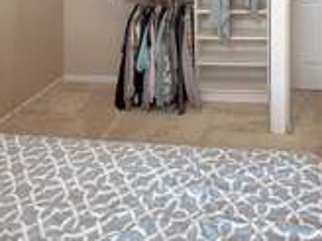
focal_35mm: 41
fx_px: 381
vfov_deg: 29.1
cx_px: 218
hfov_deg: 45.0
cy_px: -66
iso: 100
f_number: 2.2
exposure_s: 1/60
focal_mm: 2.22
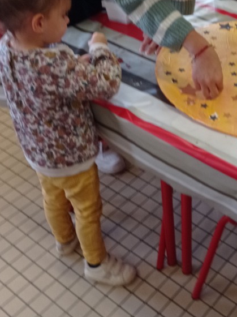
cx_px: 196
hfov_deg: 23.9
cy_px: 92
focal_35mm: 60
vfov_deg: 31.8
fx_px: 549
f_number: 1.79
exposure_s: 1/100
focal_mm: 4.74
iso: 139
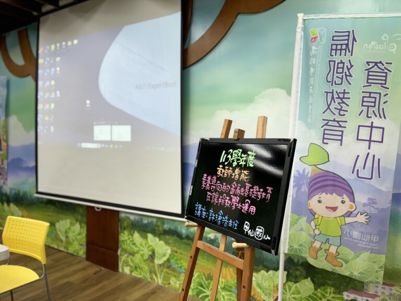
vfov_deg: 53.1
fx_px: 301
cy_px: 150
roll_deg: -1.4
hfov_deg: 67.3
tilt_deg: -3.0
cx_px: 200
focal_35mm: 26
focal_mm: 5.96
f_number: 1.6
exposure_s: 1/120
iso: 100
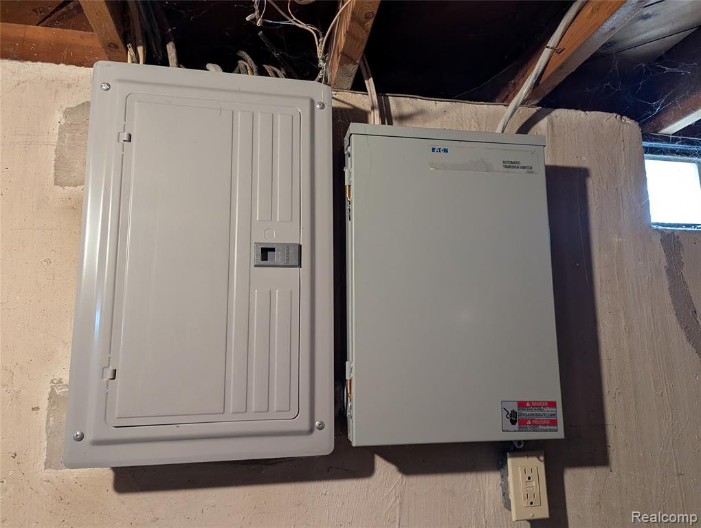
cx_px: 350
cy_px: 264
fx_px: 487
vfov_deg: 56.9
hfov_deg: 71.5
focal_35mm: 24
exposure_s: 1/120
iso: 671
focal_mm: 6.81
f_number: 1.85
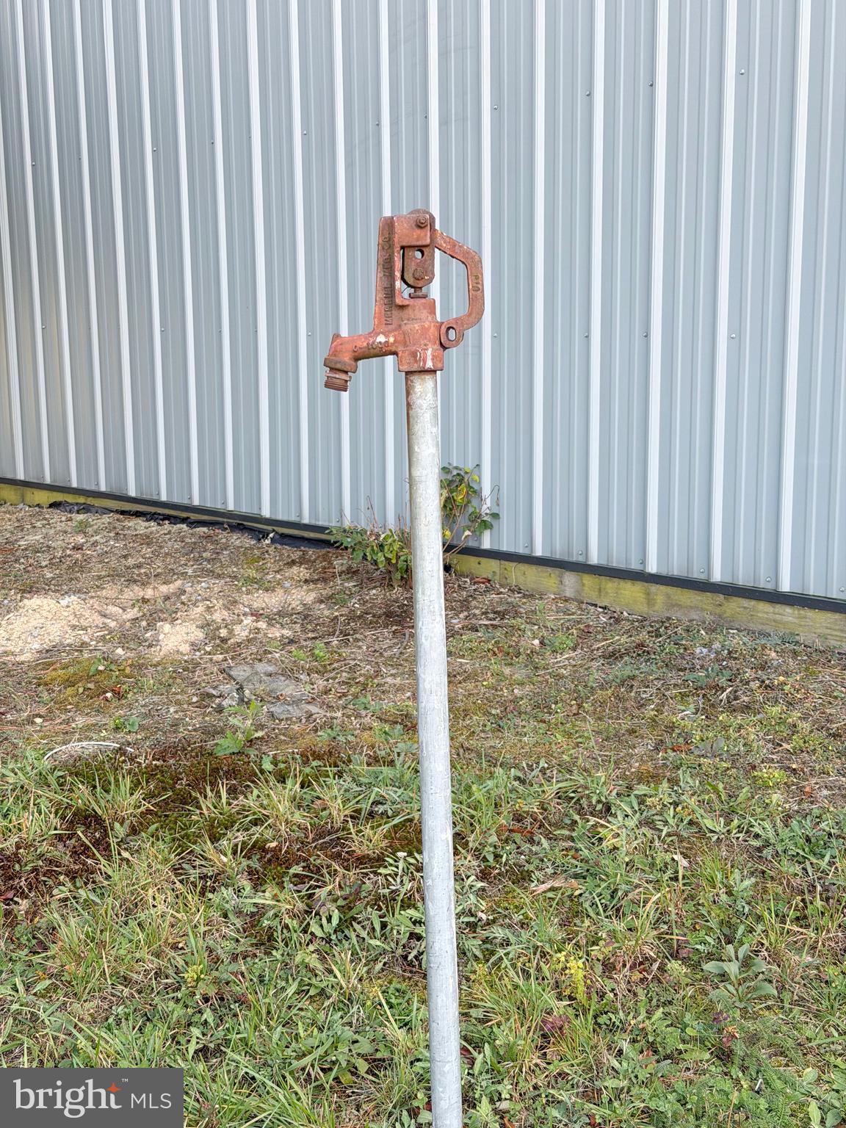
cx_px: 423
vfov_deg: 39.7
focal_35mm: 48
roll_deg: +0.6
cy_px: 564
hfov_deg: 30.3
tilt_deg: -9.5
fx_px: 1564
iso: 64
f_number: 1.78
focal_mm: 6.76
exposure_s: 1/386
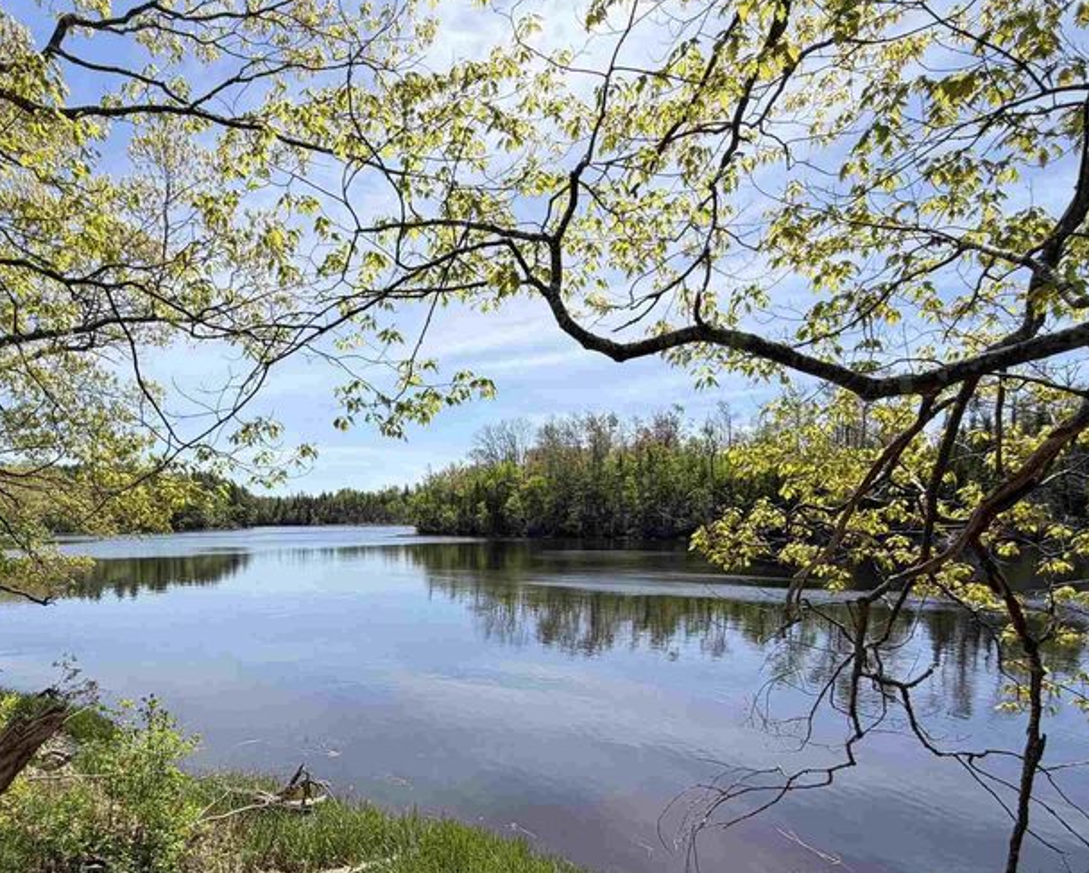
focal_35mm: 23
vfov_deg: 59.6
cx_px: 356
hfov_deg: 70.3
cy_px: 575
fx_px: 742
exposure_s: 1/799
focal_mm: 2.22
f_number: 2.2
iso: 20
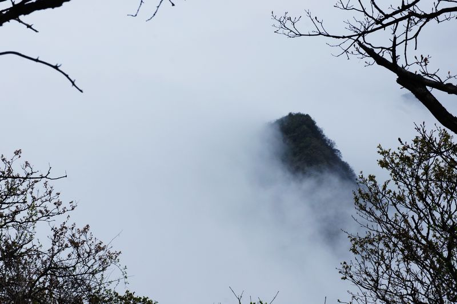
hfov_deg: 24.6
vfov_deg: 16.5
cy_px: 152
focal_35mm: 82
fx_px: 1046
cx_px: 228
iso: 200
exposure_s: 1/200
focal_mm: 55
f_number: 13
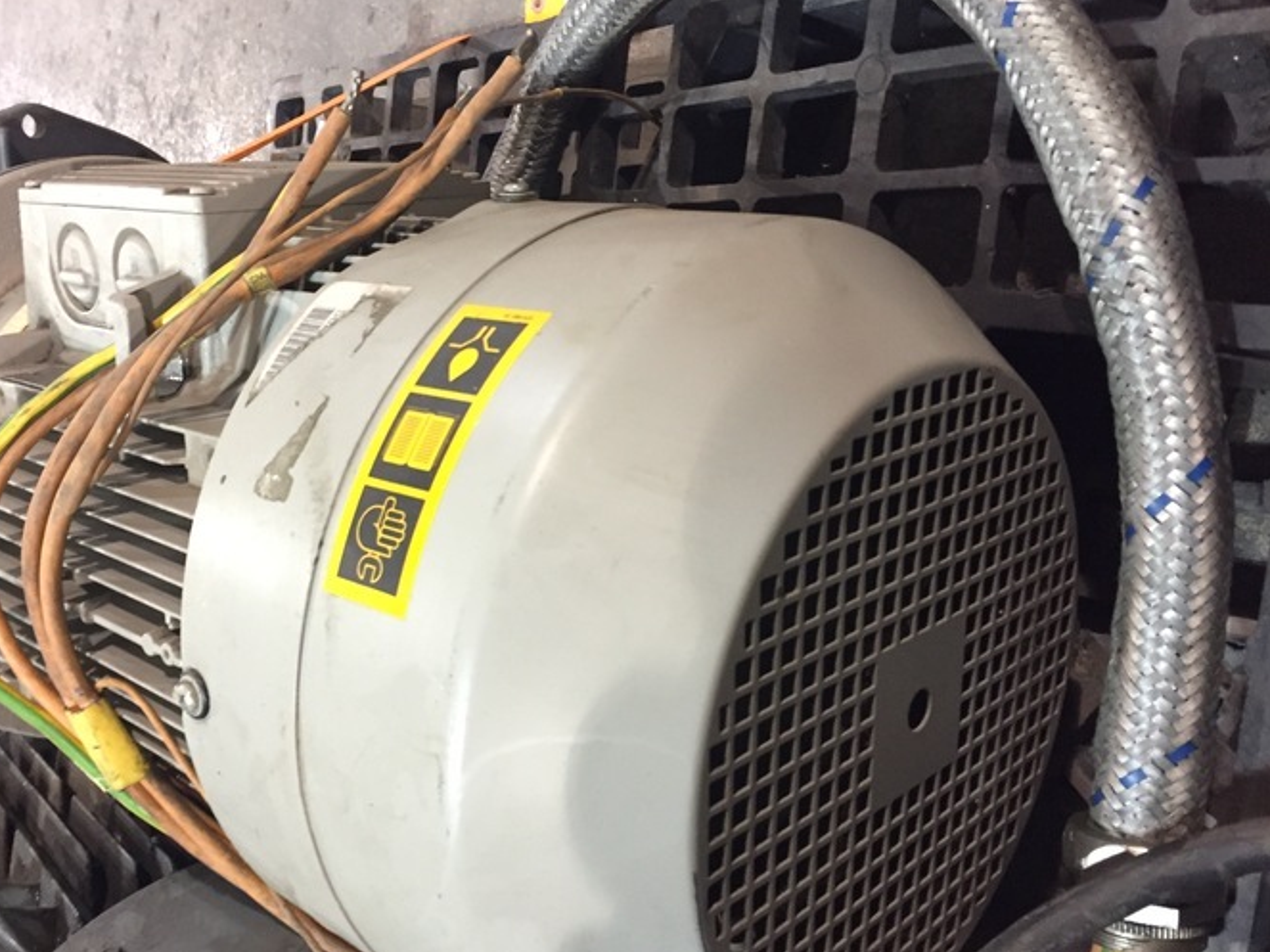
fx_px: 1284
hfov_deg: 52.3
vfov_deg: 40.7
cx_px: 511
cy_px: 498
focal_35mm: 35
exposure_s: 1/15
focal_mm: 4.15
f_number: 2.2
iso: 250
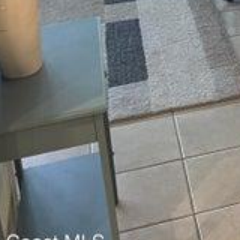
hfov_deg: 17.1
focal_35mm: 92
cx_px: 356
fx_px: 722
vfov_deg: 17.5
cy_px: -84
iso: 200
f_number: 1.6
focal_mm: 4.2
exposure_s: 1/60
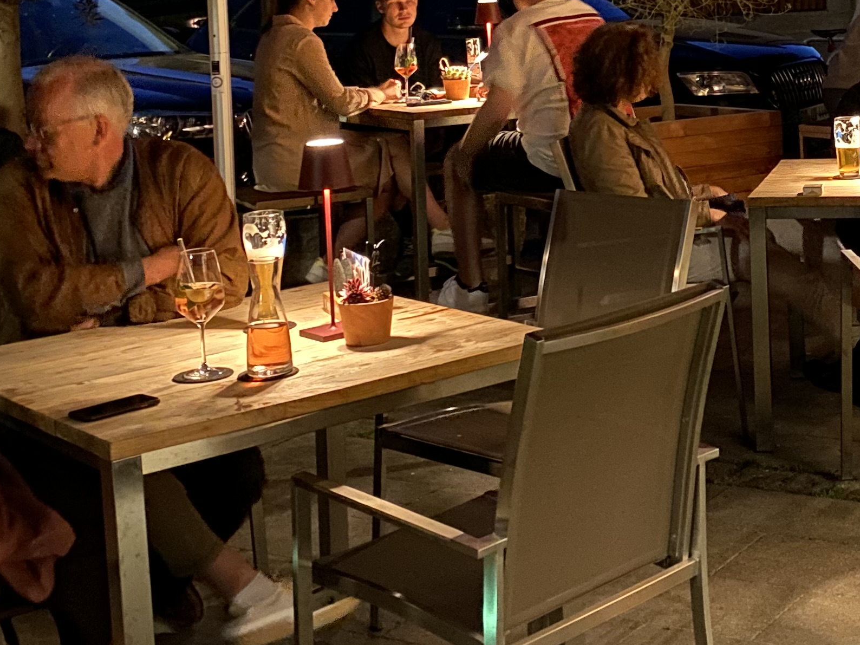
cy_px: -34
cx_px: 654
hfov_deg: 28.9
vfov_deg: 21.3
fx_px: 1640
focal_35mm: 66
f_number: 1.8
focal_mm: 4.25
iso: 800
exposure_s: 1/8
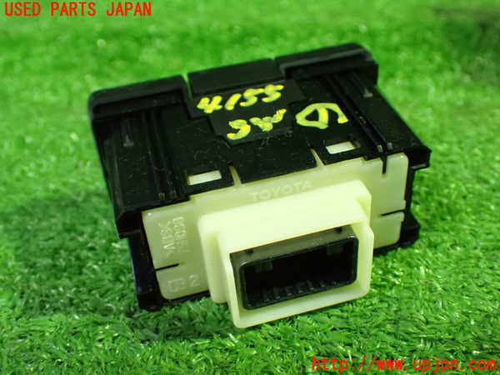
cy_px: 188
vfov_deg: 35.1
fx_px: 592
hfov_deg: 45.8
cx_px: 250
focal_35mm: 41
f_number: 2.8
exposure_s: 1/40
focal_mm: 7.31
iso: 1250
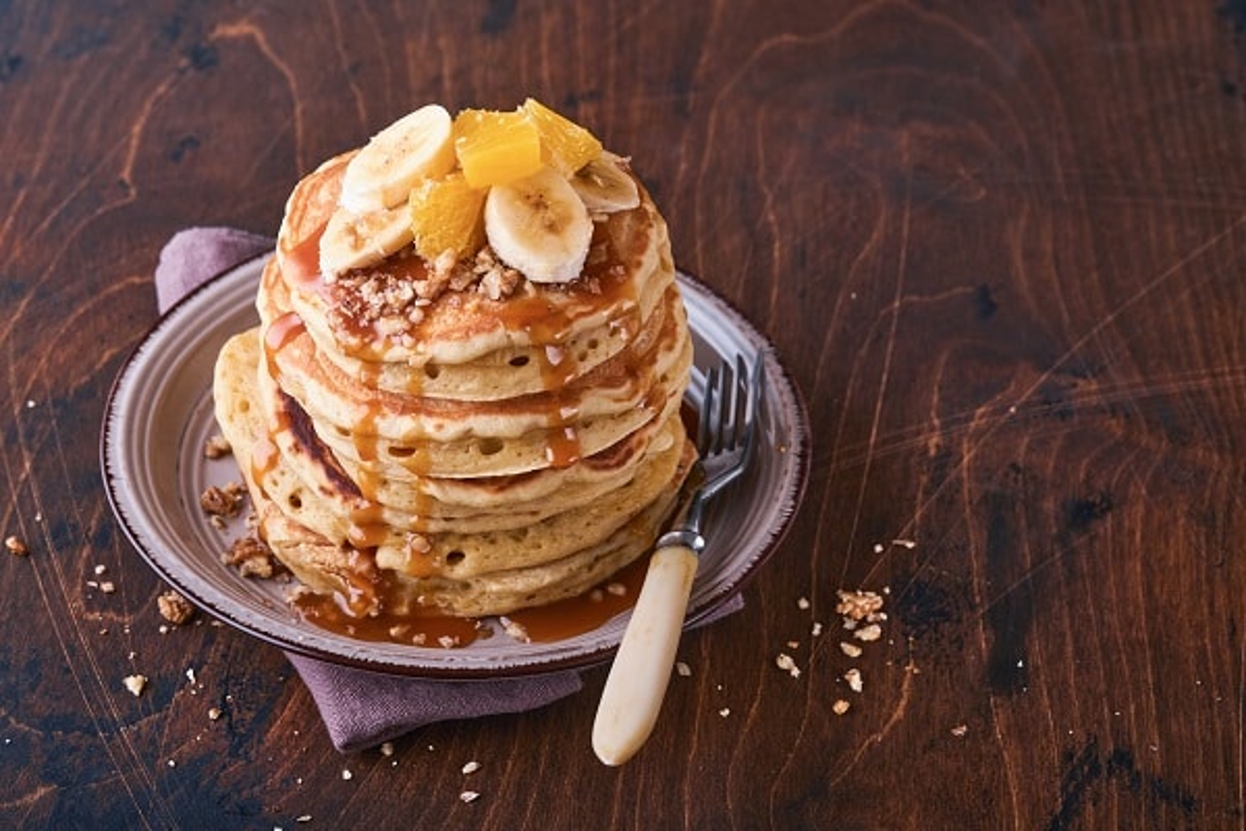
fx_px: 3115
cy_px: 416
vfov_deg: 15.2
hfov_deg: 22.6
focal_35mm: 90
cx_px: 623
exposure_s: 1/160
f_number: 7.1
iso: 160
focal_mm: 60
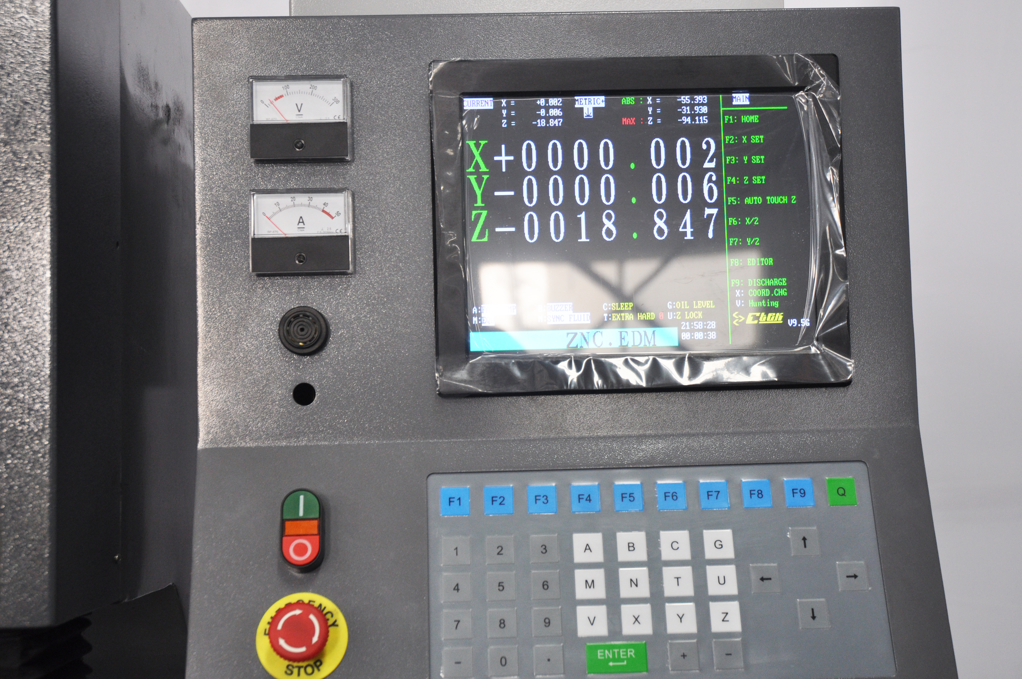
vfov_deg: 26.4
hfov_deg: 38.9
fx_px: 1446
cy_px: 340
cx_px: 511
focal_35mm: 51
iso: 640
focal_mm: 34
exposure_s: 1/60
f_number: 4
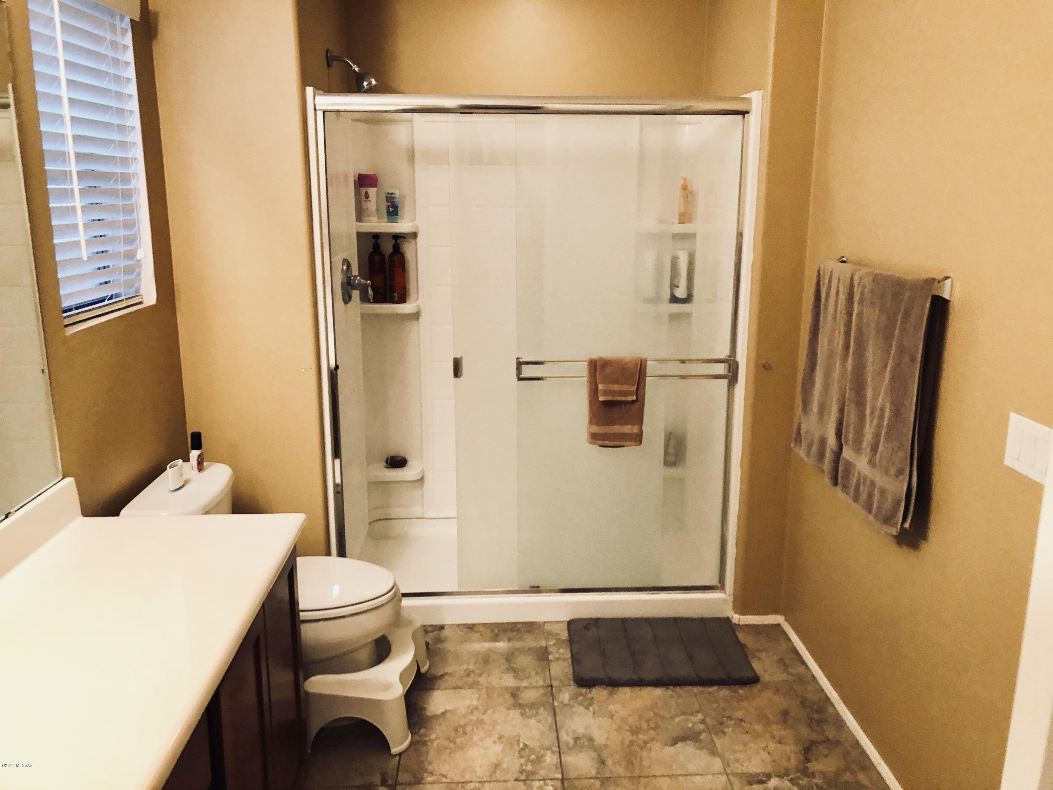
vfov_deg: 49.7
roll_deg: -1.0
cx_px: 526
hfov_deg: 63.4
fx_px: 852
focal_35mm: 28
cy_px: 395
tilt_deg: -12.2
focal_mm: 3.99
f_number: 1.8
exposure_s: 1/15
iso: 100
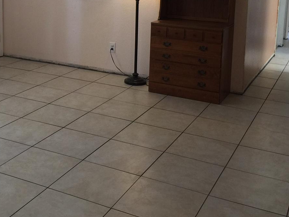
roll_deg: -2.3
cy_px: 24
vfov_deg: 26.6
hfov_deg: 35.6
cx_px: 84
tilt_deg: -8.0
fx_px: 443
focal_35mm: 53
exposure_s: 1/30
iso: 50
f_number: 2.2
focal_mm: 4.15
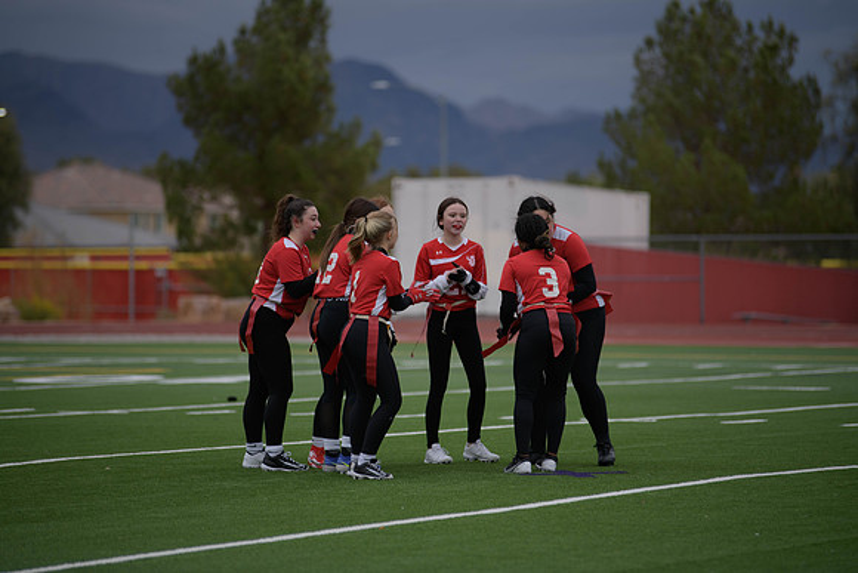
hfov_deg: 10.3
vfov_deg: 6.9
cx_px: 429
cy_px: 286
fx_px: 4768
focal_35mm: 200
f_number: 2.8
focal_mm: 200
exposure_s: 1/200
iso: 80
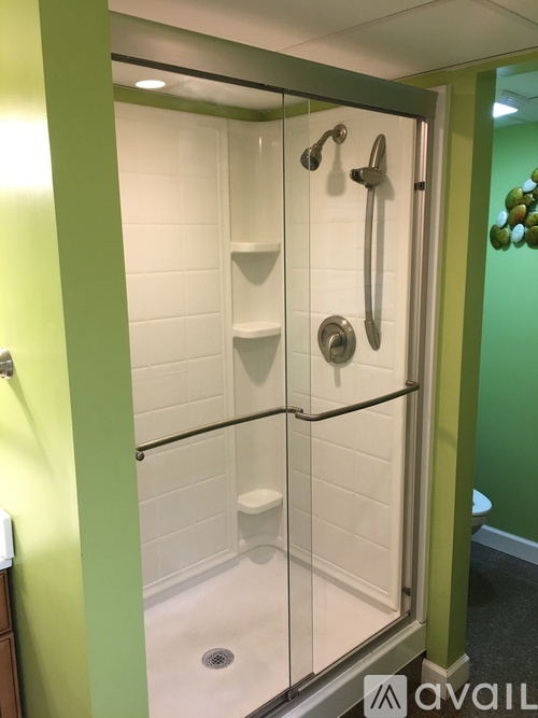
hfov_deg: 48.2
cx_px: 269
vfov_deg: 61.7
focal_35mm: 29
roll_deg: +1.2
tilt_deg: -10.0
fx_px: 601
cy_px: 359
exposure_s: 1/15
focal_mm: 4.15
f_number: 2.2
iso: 50
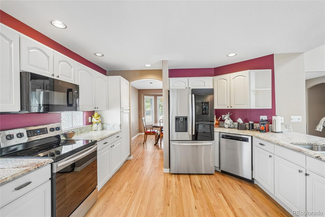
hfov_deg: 100.4
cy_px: 108
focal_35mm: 15
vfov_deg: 77.3
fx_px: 135
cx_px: 162
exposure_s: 1/10
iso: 800
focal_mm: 10
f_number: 8
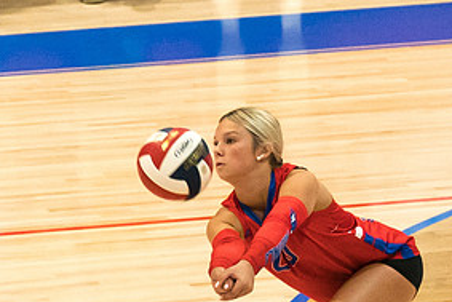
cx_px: 358
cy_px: 236
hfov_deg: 4.4
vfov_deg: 2.9
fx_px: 5891
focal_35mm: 469
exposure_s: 1/1000
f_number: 2.8
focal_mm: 82
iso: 3200
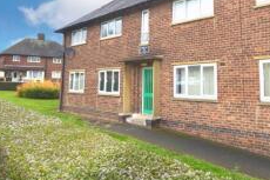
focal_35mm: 31
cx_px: 191
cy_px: 44
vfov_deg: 41.0
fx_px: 232
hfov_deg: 58.2
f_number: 4.5
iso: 100
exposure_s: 1/200
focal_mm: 10
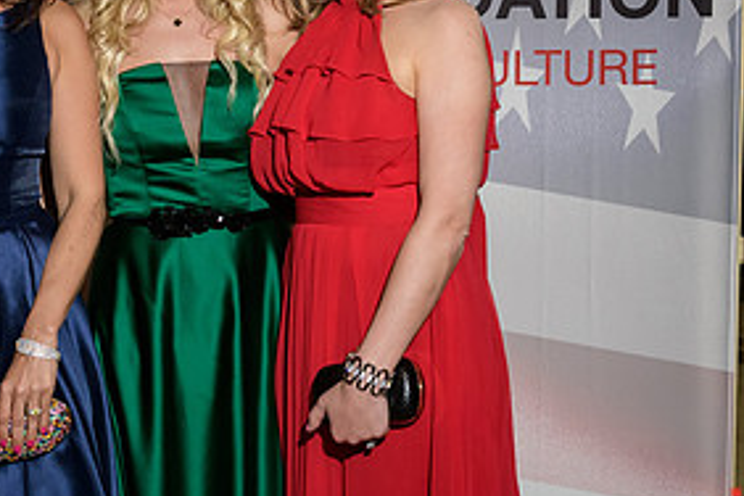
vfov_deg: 12.7
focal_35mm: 107
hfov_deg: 19.0
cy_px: 71
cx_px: 218
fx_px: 2211
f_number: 5
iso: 800
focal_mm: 48
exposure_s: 1/100
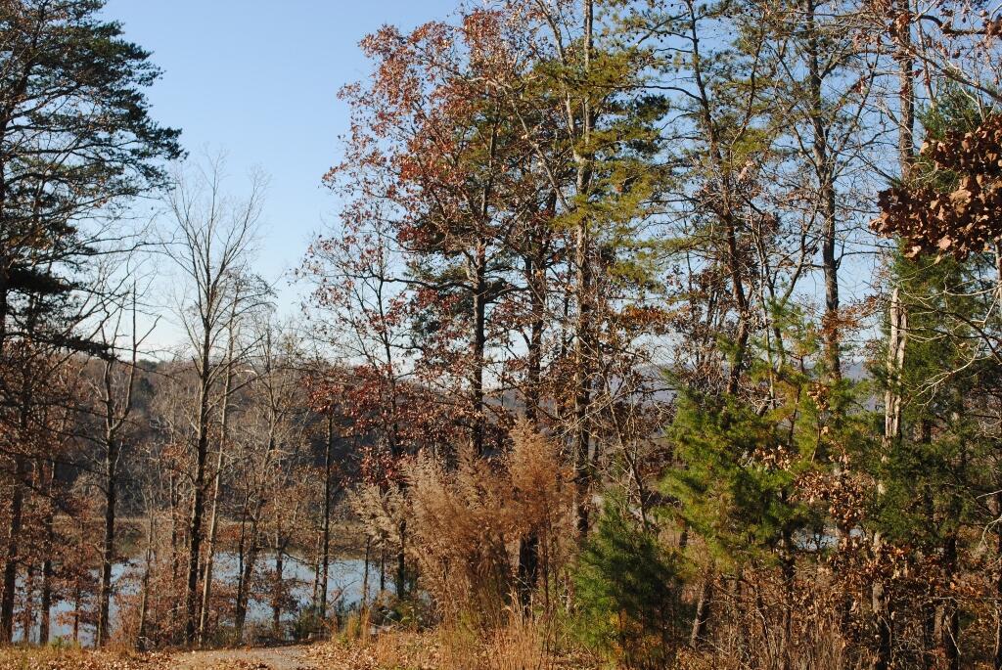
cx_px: 501
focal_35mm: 48
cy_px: 335
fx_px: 1337
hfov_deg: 41.1
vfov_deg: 28.1
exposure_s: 1/200
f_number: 7.1
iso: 100
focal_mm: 32
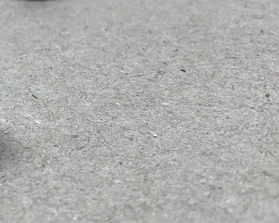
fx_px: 495
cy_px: 27
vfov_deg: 24.7
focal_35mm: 60
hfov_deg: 28.4
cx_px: -32
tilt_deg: -31.7
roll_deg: +4.1
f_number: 1.6
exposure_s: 1/111
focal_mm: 4.2
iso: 32
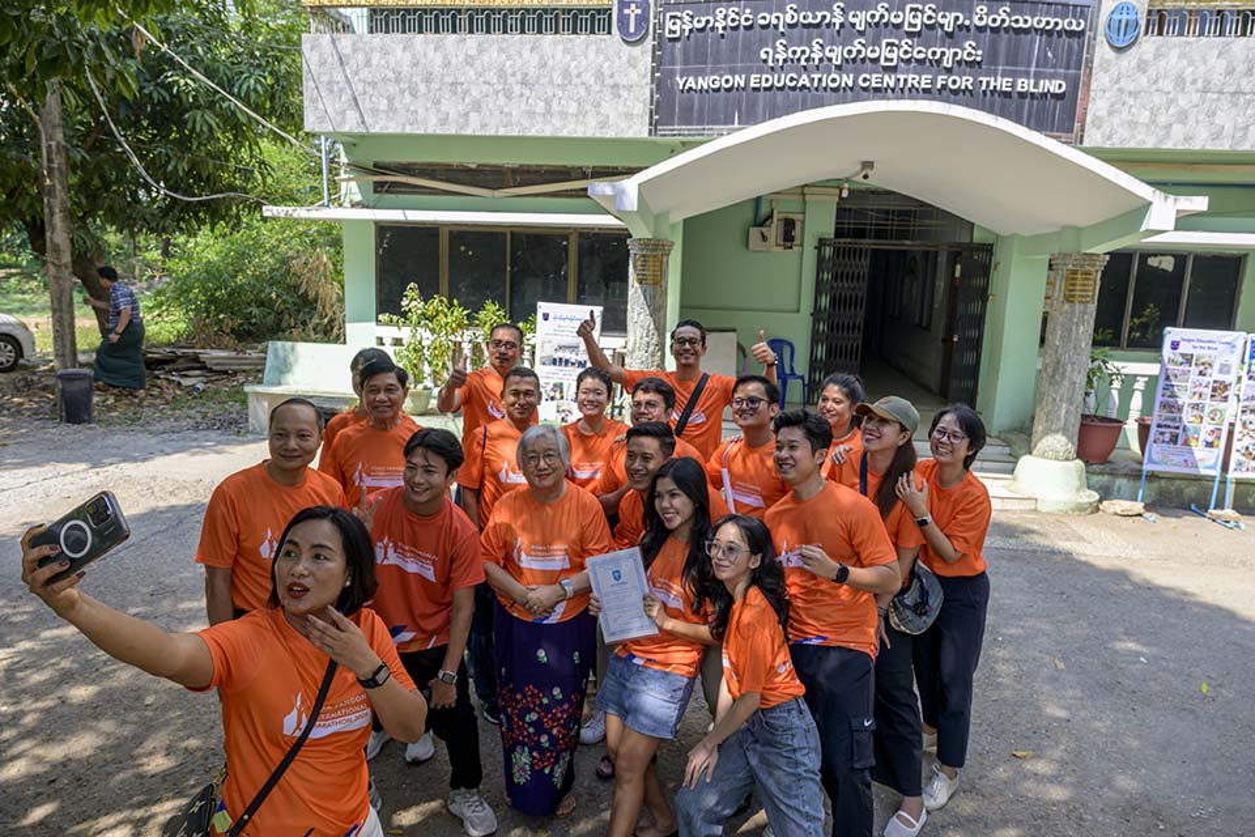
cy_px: 418
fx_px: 837
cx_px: 628
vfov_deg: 53.1
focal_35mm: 24
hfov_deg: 73.7
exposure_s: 1/200
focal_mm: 24
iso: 140
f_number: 6.3
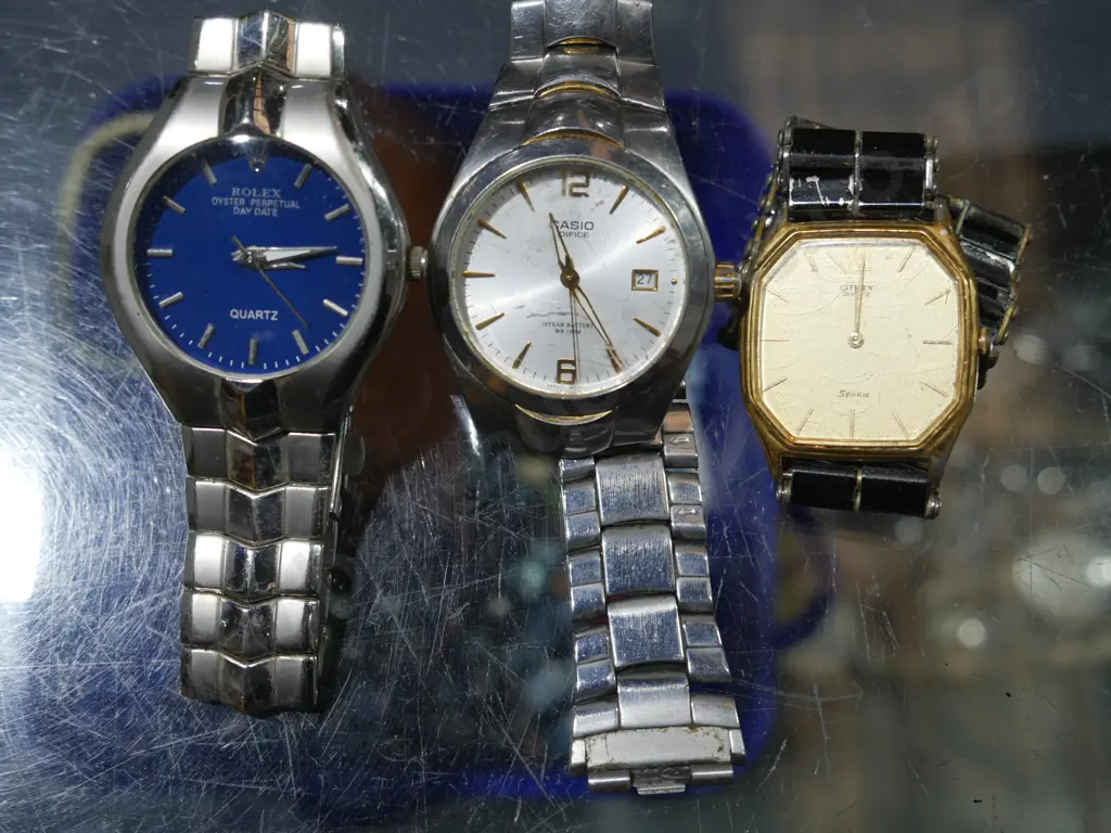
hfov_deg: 38.2
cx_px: 556
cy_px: 416
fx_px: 1605
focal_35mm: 50
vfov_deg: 29.1
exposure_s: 1/60
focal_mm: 25
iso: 200
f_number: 5.3
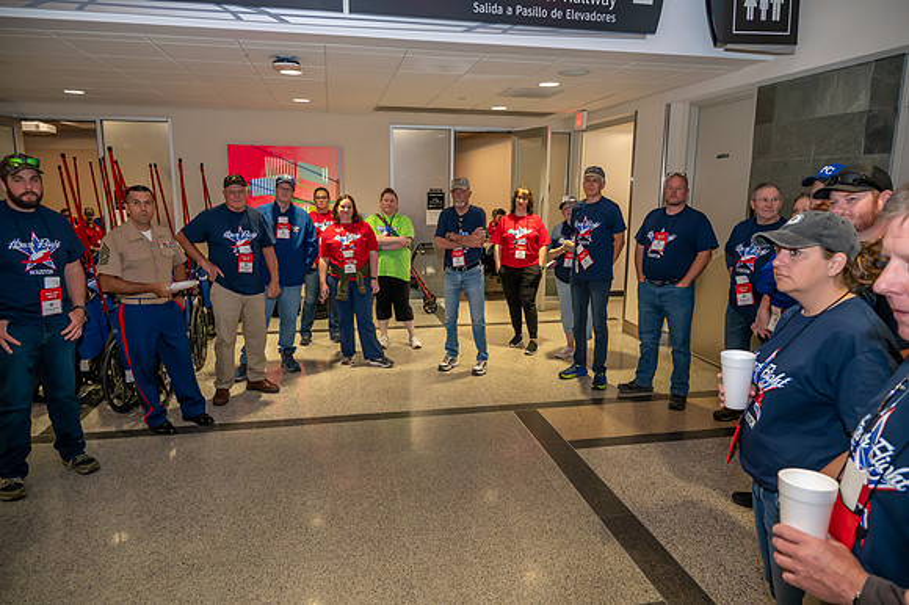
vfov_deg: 53.1
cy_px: 302
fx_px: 606
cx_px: 454
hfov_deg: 73.8
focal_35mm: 24
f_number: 5
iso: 4000
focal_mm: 24
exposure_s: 1/160
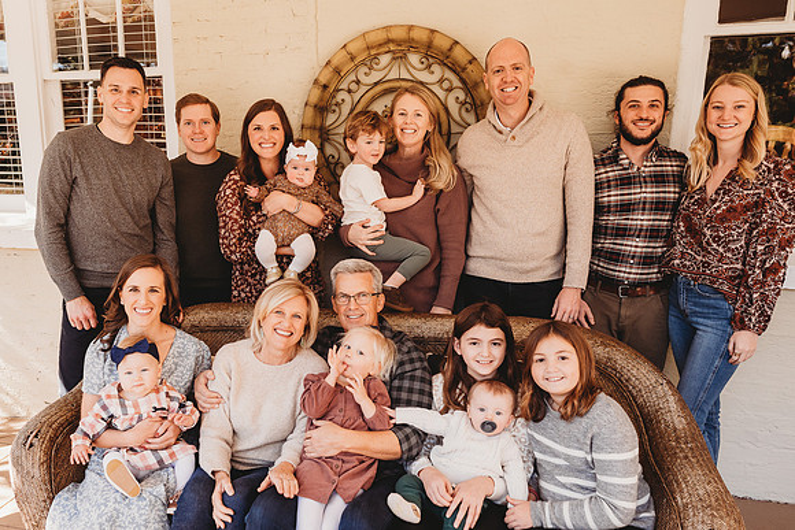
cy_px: 293
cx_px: 343
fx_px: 614
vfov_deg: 46.6
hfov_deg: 65.5
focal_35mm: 28
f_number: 4.5
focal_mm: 24
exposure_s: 1/200
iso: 250
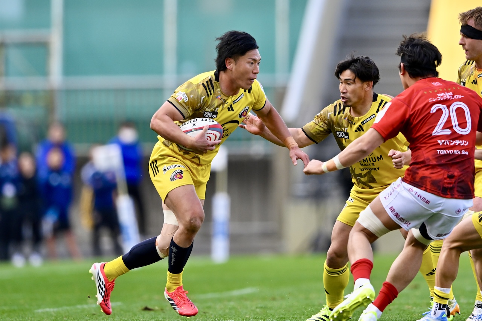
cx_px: 241
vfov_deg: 2.3
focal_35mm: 600
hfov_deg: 3.4
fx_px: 8032
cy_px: 160
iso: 640
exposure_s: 1/1600
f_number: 3.2
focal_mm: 400
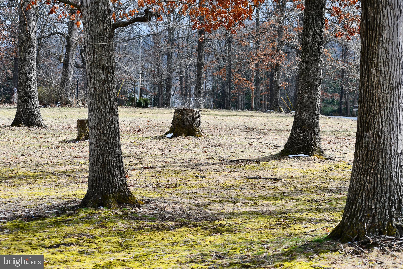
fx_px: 1175
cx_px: 202
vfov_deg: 13.0
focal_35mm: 105
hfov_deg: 19.5
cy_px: 134
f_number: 8
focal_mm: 70
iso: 125
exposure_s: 1/250
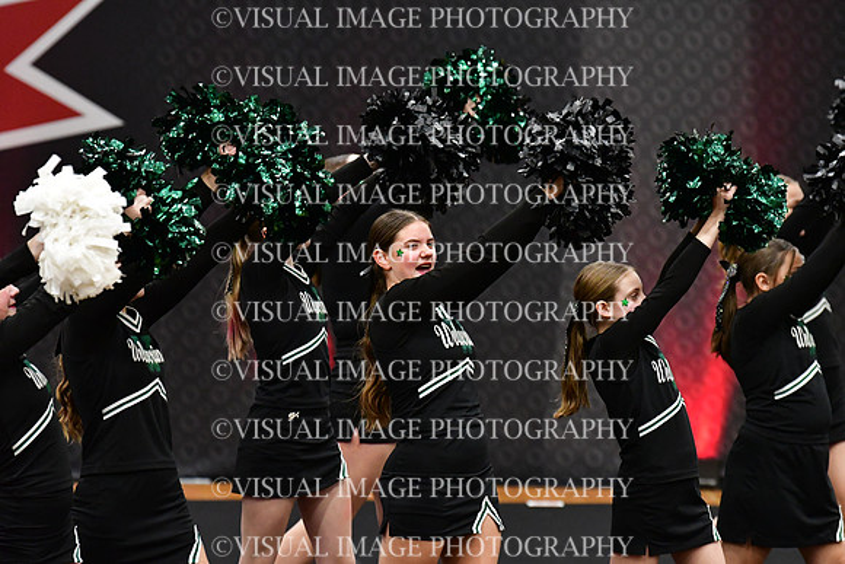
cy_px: 282
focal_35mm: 270
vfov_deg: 5.1
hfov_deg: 7.6
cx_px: 422
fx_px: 6339
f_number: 3.5
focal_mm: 180
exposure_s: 1/500
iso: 5000
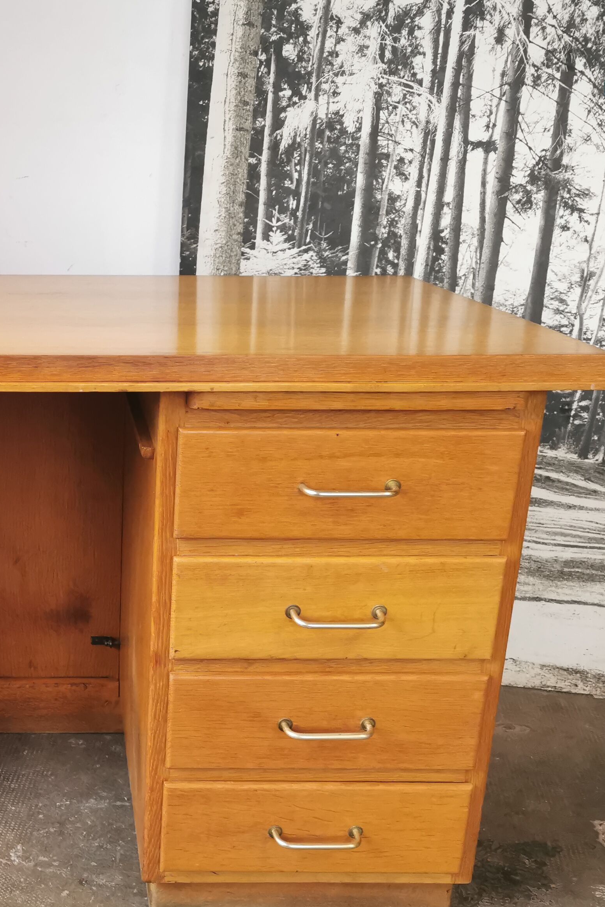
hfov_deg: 29.5
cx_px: 84
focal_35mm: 44
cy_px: 526
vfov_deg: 44.4
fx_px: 1109
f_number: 1.6
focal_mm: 5.56
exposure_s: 1/60
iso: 400
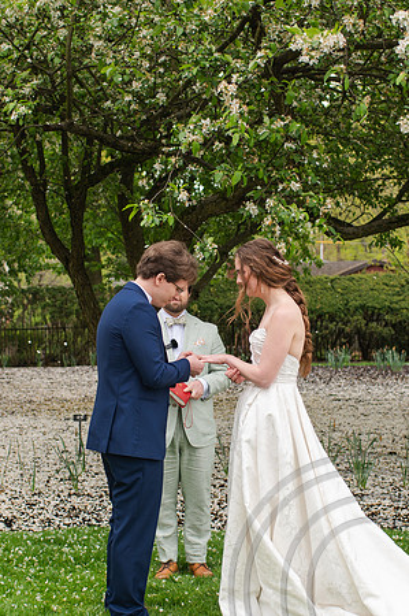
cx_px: 201
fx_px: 1206
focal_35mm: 71
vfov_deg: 28.6
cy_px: 345
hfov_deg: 19.2
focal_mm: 35
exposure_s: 1/640
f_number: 3.2
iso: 200
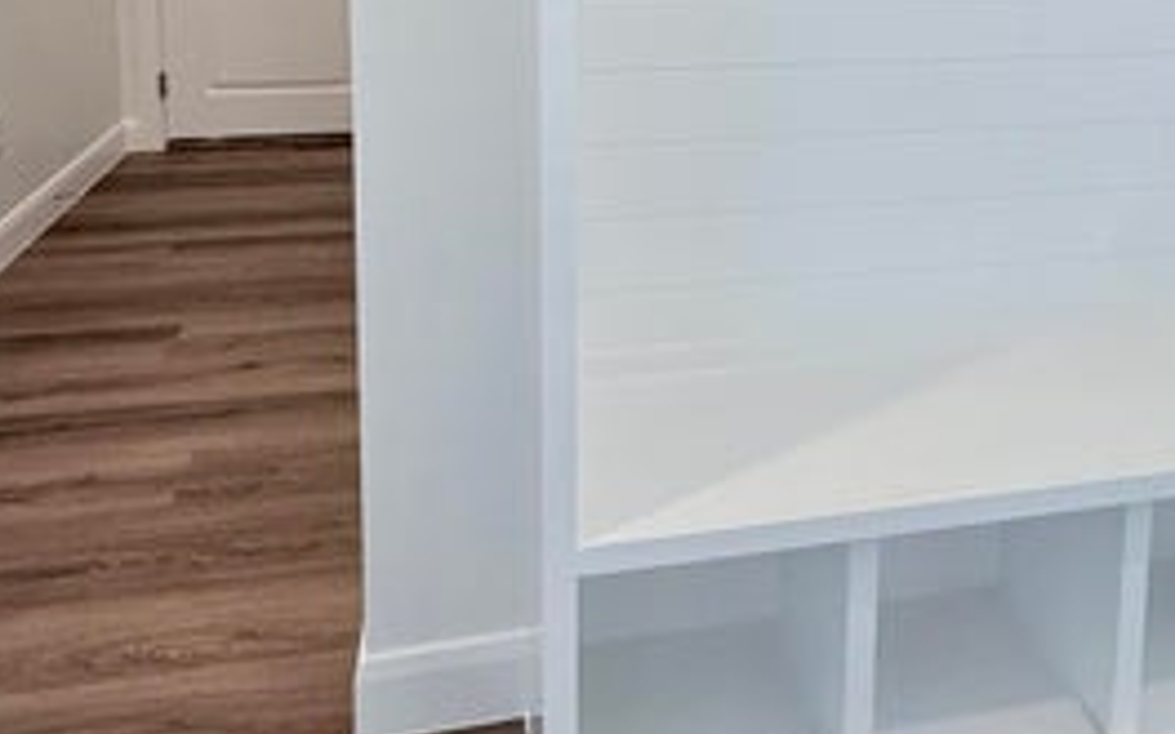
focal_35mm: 36
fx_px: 1153
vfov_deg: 32.2
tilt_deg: -7.2
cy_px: -18
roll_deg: -0.8
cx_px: 725
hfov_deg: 53.5
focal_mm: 2.22
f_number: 2.2
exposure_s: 1/120
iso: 160
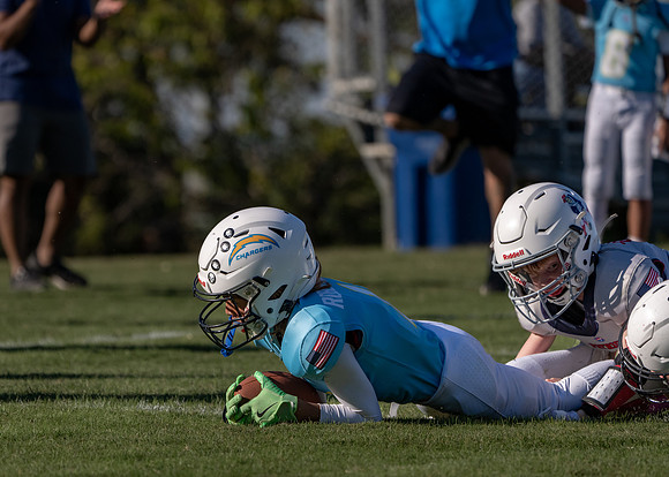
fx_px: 7474
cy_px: 305
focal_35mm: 393
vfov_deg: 3.7
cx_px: 205
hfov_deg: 5.1
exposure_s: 1/2500
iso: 250
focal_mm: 288
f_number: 5.6
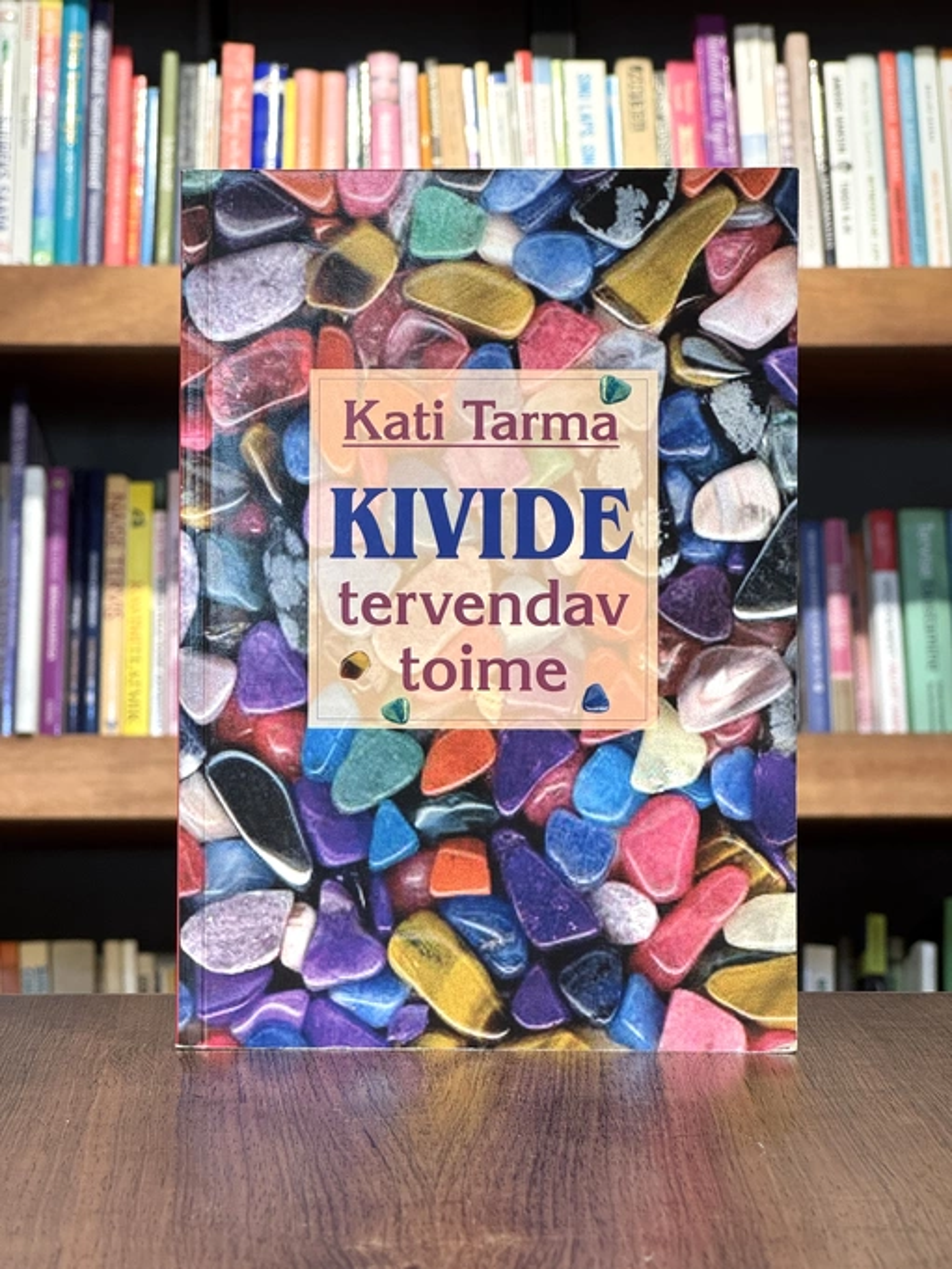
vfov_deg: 25.3
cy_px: 634
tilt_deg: +0.2
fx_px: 2823
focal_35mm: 77
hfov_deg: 19.1
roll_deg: -1.2
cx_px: 476
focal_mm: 9
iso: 160
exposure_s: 1/99
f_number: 2.8
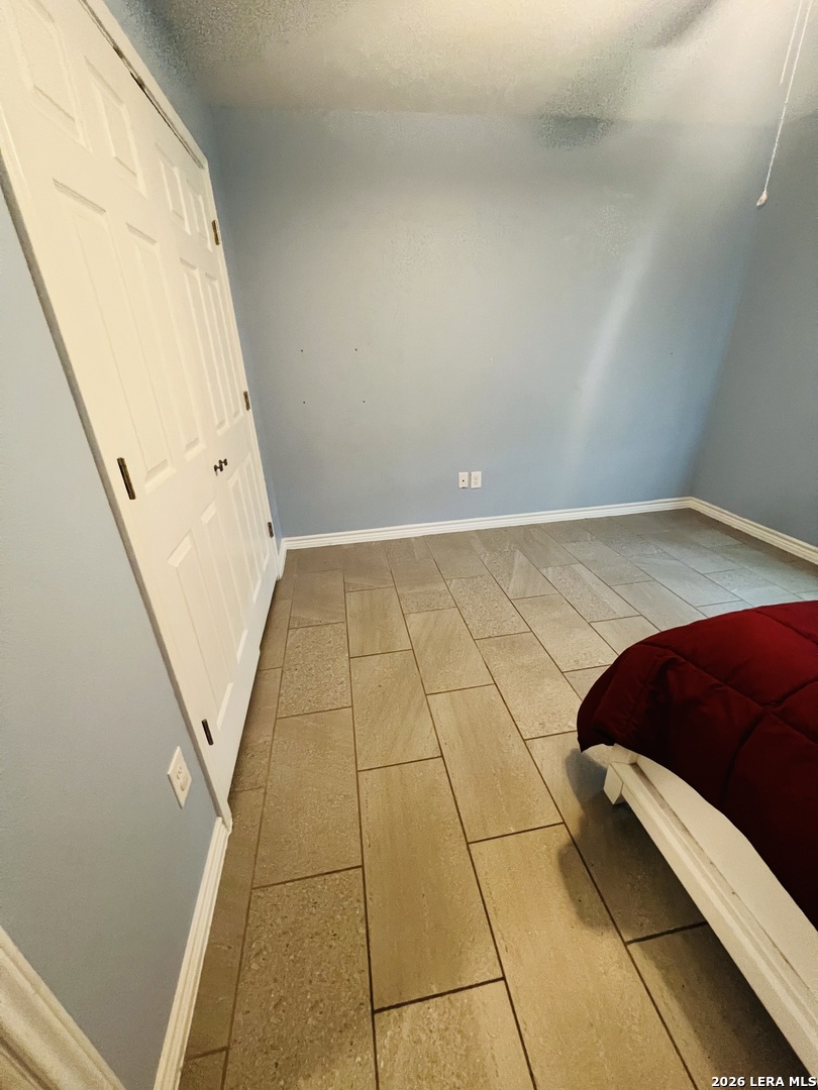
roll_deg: +2.4
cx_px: 409
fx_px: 410
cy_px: 545
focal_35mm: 13
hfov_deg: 89.9
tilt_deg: -24.7
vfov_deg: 106.2
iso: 640
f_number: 1.8
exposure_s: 1/60
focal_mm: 1.57
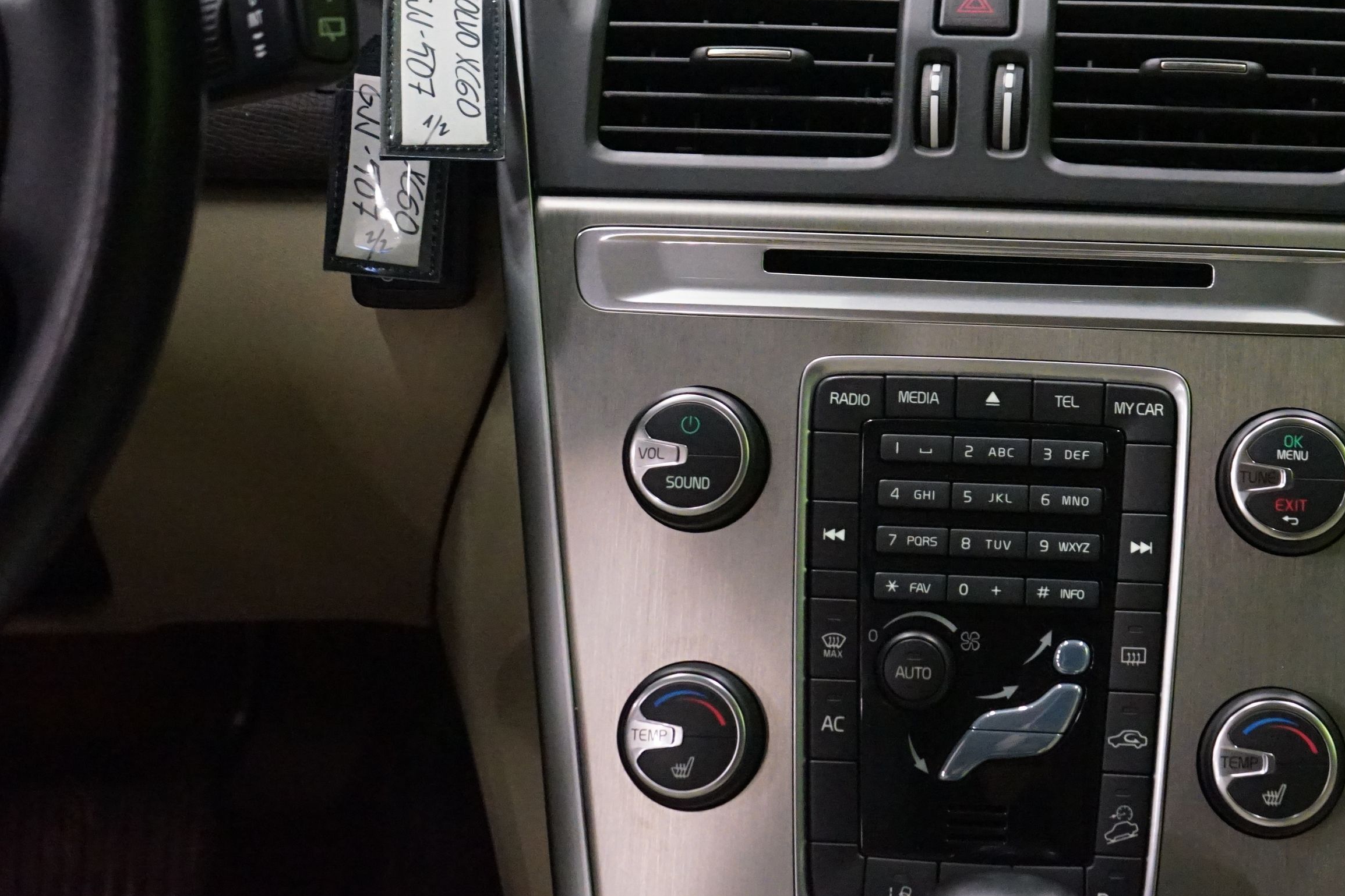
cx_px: 922
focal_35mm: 75
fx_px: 2802
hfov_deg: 26.8
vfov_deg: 18.0
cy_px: 177
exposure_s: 1/50
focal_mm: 44
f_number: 4.5
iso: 6400
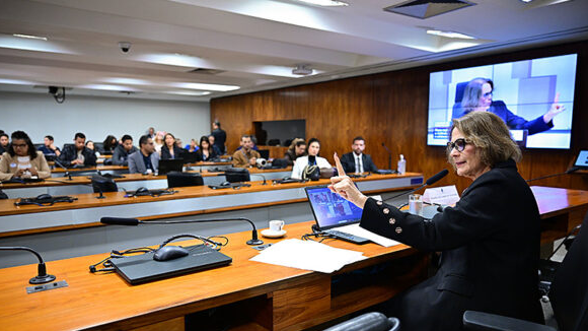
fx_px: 405
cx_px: 285
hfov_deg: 71.9
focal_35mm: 26
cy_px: 179
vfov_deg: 44.3
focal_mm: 24
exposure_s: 1/160
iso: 1600
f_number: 2.8
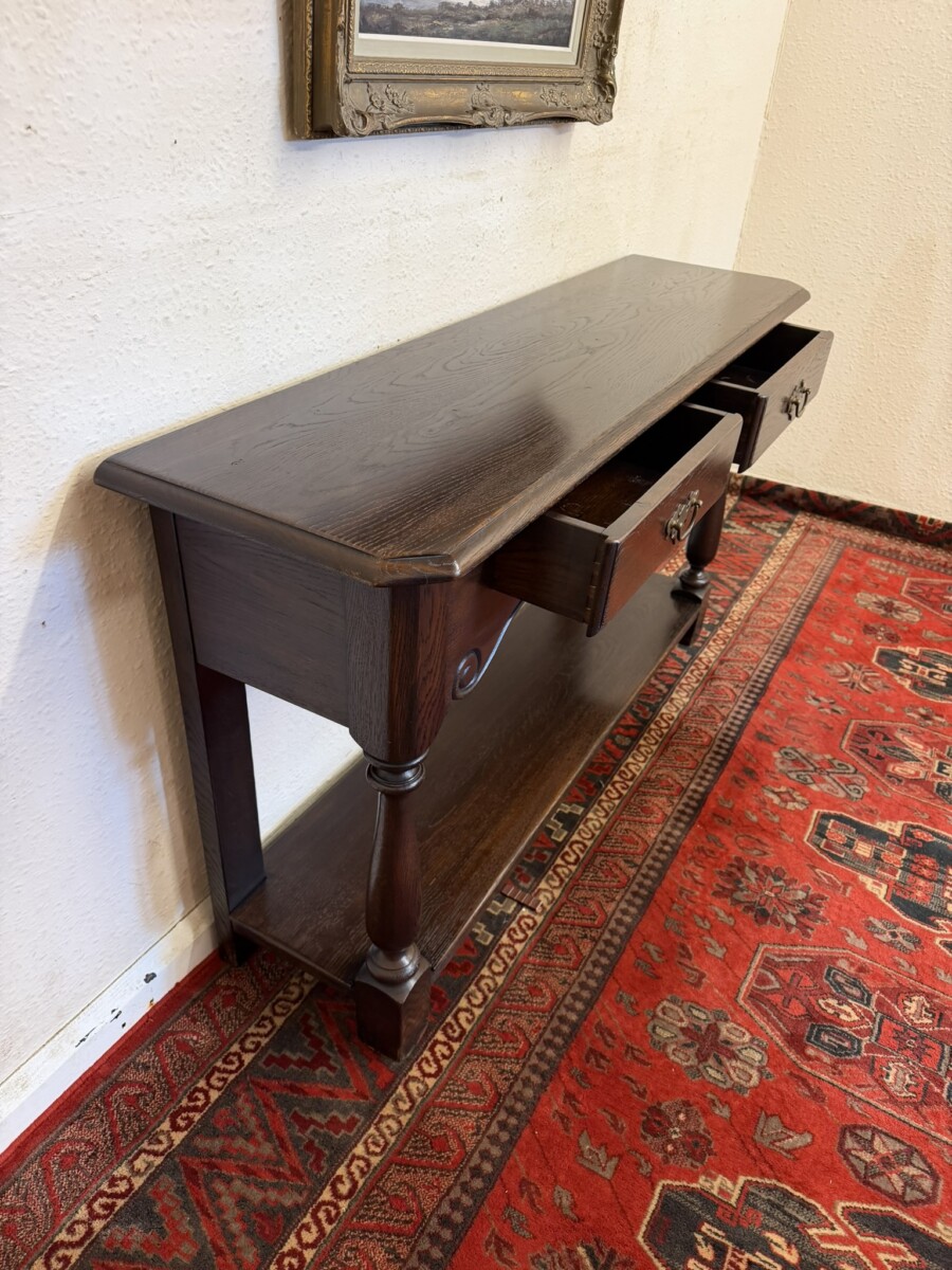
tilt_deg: -34.1
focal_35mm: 24
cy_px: 635
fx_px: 880
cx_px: 476
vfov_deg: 71.6
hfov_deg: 56.8
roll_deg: -4.5
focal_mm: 6.76
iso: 200
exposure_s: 1/50
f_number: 1.78
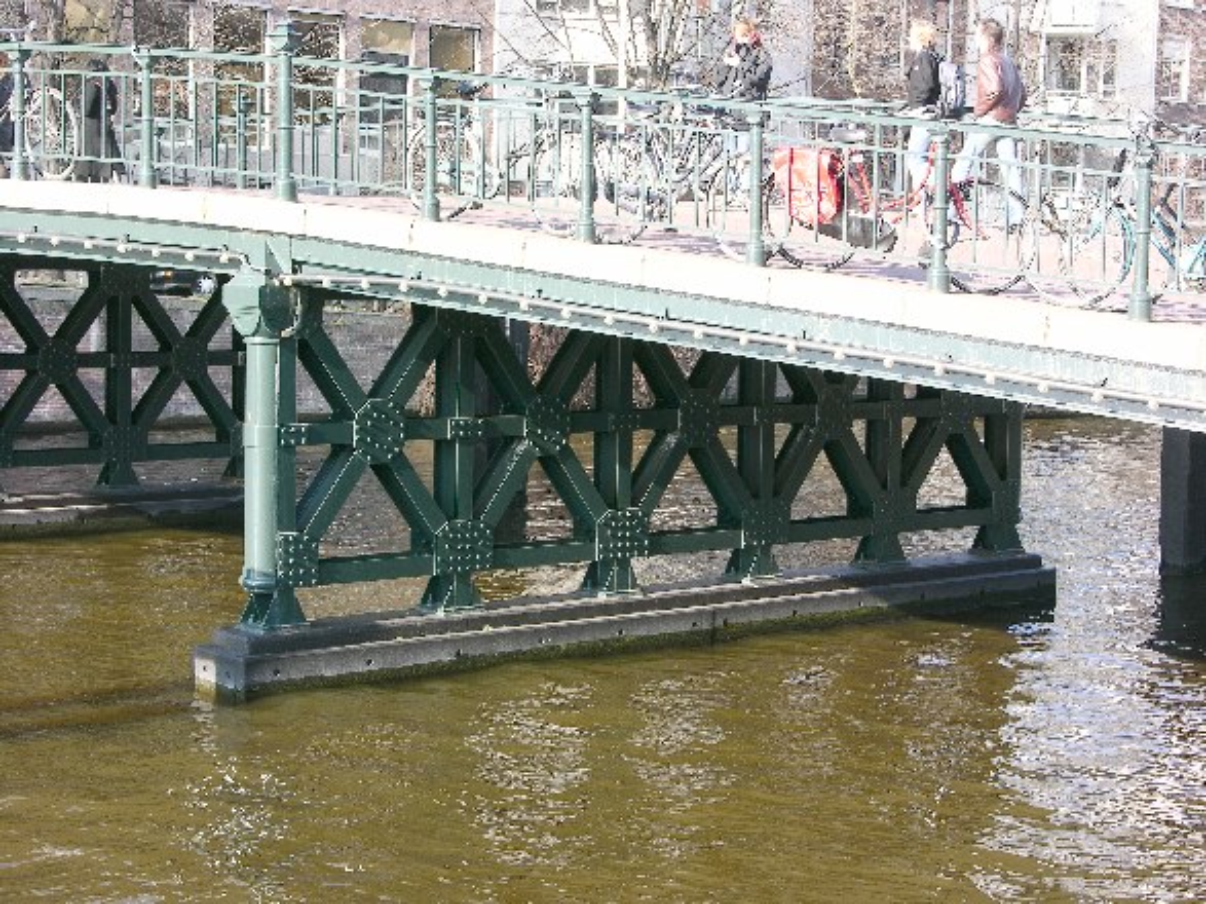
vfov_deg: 40.7
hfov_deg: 52.6
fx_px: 1219
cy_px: 452
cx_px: 603
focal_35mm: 35
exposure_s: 1/46
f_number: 5
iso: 50
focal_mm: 8.9
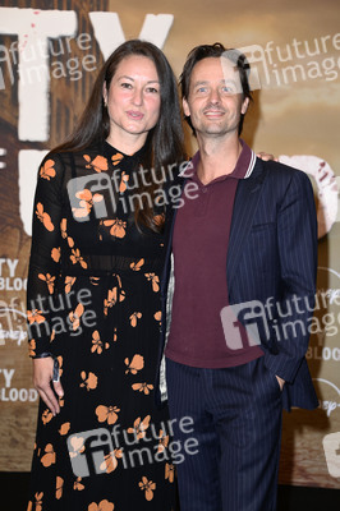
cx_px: 170
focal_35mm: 92
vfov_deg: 22.2
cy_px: 256
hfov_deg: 14.8
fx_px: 1305
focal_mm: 92
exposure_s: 1/250
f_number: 5.6
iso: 800
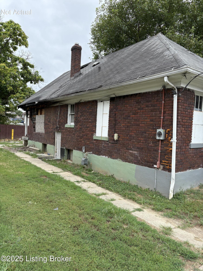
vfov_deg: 67.3
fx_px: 203
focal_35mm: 26
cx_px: 102
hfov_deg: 53.0
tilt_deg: -1.2
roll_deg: -2.6
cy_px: 136
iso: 64
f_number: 1.6
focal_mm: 5.96
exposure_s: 1/1287
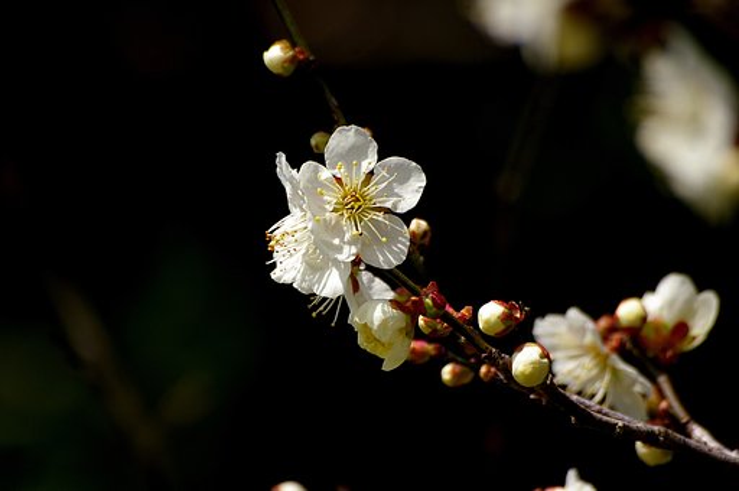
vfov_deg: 3.0
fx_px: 9226
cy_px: 246
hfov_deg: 4.6
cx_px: 370
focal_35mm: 450
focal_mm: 300
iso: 200
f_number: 5.6
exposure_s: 1/750
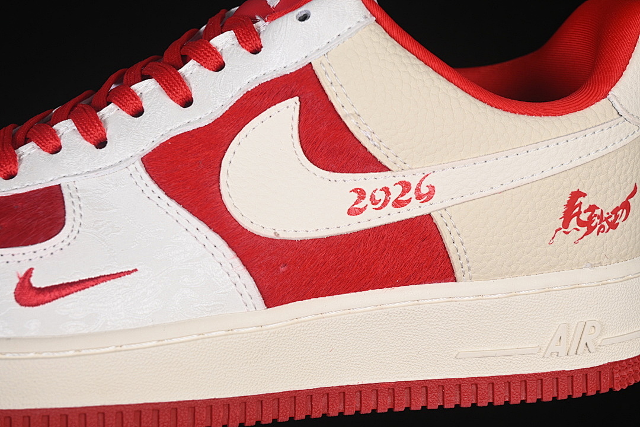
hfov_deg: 27.0
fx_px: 1333
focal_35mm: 75
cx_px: 320
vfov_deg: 18.2
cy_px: 214
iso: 160
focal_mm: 50
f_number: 7.1
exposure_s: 1/80
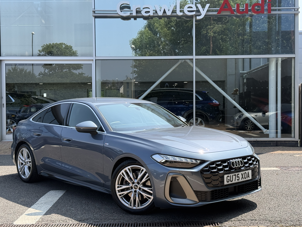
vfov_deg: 30.3
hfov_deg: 39.7
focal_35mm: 48
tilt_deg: +2.6
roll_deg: +1.2
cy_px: 114
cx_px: 151
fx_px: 419
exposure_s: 1/2667
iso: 100
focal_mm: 6.76
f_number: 1.78
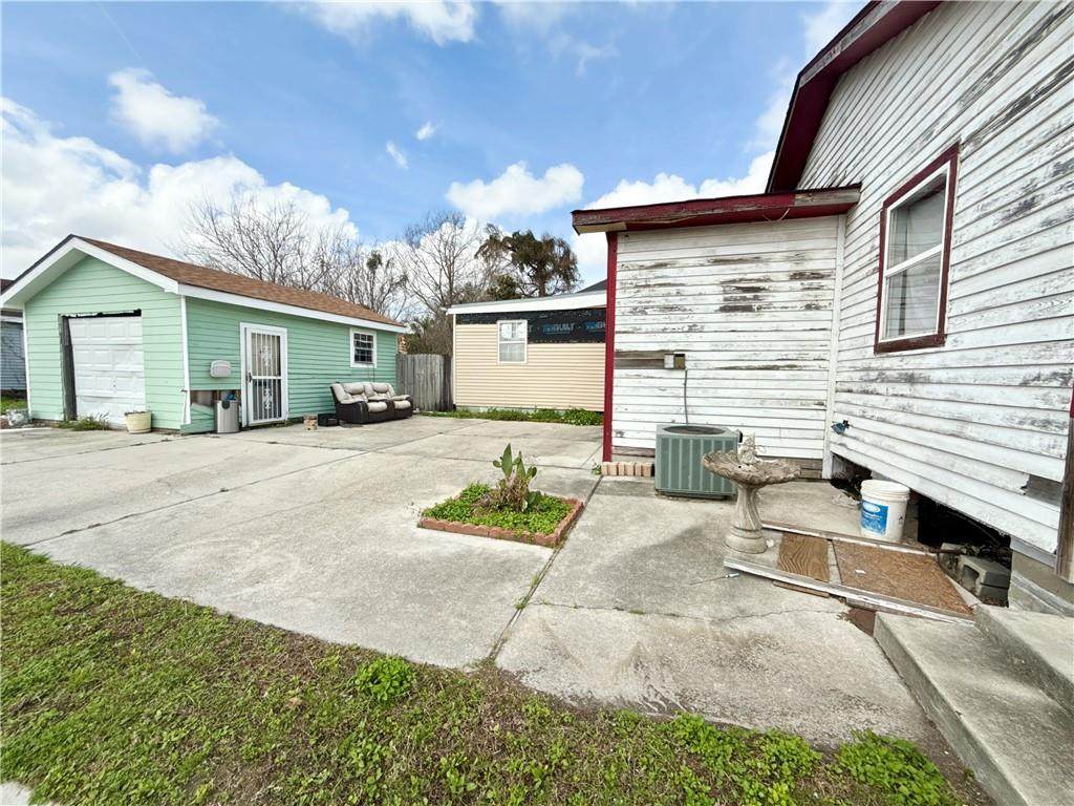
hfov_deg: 102.1
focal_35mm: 14
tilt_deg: -2.5
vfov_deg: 85.7
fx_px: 434
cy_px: 403
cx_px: 537
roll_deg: -1.9
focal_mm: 2.22
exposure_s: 1/1901
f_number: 2.2
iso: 50
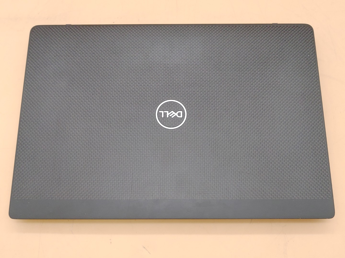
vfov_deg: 36.8
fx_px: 389
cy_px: 129
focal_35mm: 39
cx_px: 172
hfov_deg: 47.9
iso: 50
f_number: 1.8
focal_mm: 4.36
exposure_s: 1/75
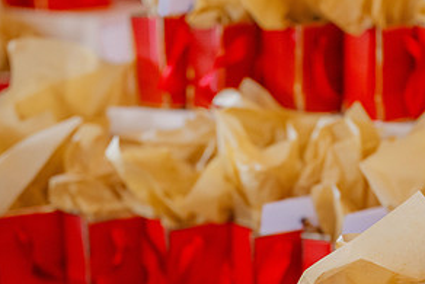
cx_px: 281
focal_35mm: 123
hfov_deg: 16.6
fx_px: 1453
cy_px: 277
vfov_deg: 11.1
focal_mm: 62
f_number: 2.8
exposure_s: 1/80
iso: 1400
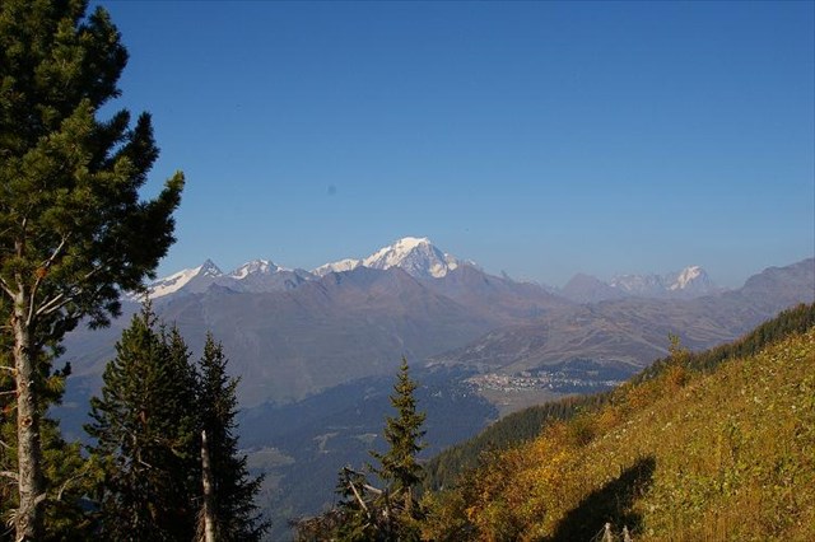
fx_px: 950
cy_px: 271
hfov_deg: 46.4
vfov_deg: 31.9
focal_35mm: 42
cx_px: 408
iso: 400
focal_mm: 28
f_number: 11
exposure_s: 1/750
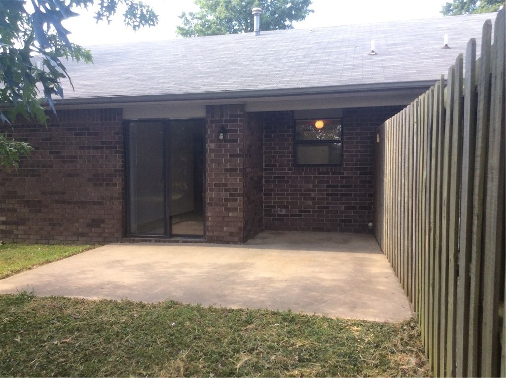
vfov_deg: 44.0
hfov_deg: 56.9
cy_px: 189
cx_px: 253
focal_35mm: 32
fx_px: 467
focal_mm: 3.3
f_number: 2.4
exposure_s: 1/154
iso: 32
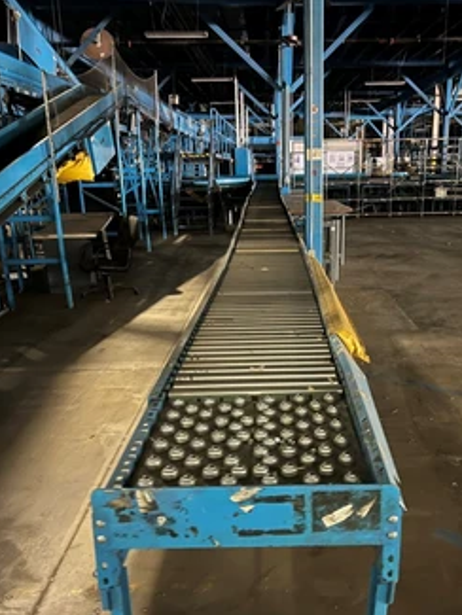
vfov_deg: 56.6
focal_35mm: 32
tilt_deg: -17.6
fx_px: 569
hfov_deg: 43.9
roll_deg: +0.2
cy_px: 346
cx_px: 280
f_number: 1.5
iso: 800
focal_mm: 5.7
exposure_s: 1/9
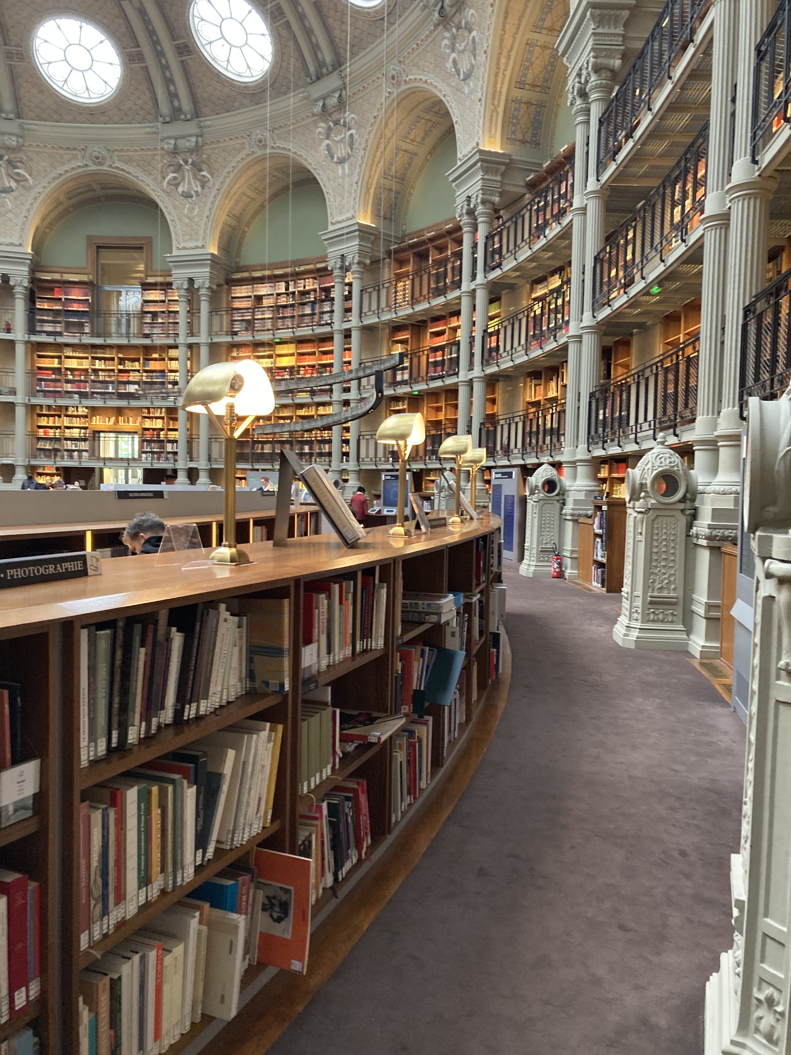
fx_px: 853
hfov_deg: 49.7
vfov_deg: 63.4
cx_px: 396
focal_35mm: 28
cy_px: 528
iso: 250
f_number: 1.8
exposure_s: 1/49
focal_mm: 3.99
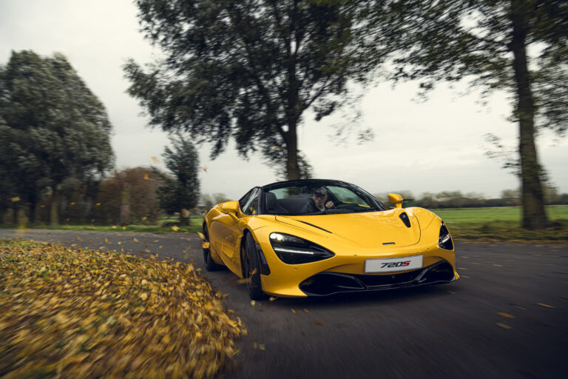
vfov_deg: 38.9
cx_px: 284
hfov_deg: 55.8
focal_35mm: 34
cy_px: 190
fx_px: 536
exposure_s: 1/60
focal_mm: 34
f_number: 5
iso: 64
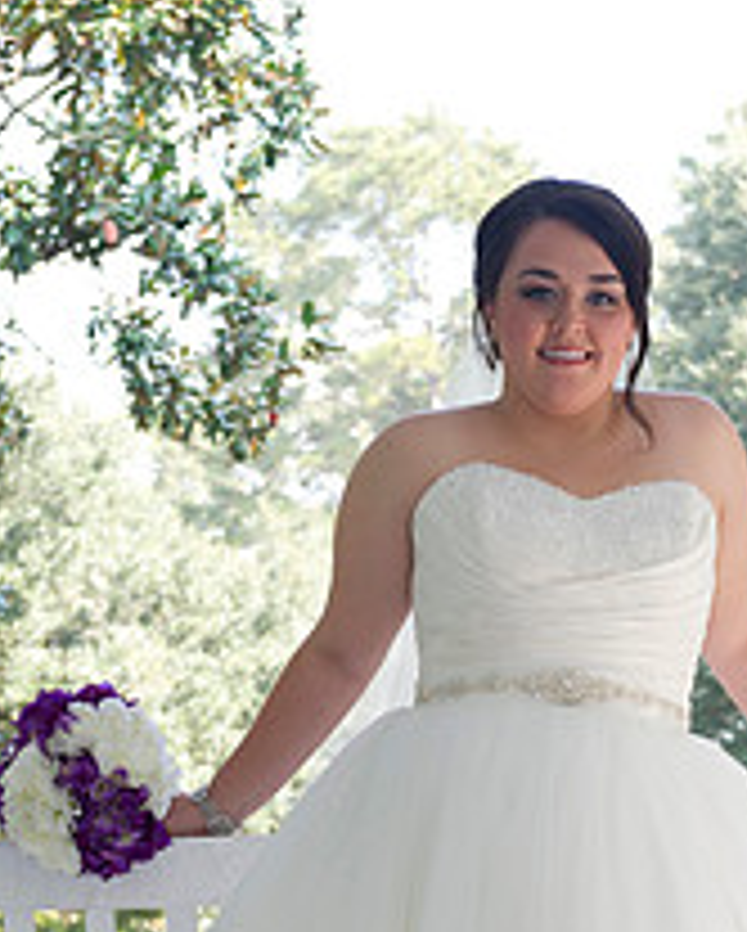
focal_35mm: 114
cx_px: 520
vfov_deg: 16.5
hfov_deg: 13.5
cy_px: 923
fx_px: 3146
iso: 320
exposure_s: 1/125
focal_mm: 56
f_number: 5.6
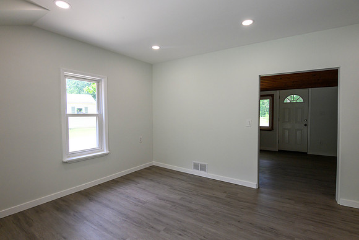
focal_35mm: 17
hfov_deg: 92.7
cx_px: 180
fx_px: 171
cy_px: 120
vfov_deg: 70.0
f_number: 7.1
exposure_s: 1/250
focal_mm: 17
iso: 1000
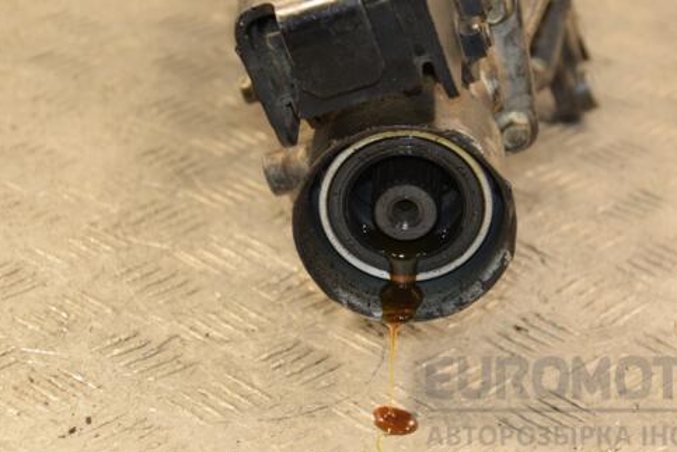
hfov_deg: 18.9
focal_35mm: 108
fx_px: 2031
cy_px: 191
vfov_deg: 12.7
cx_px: 399
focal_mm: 58
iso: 800
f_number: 5
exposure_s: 1/100
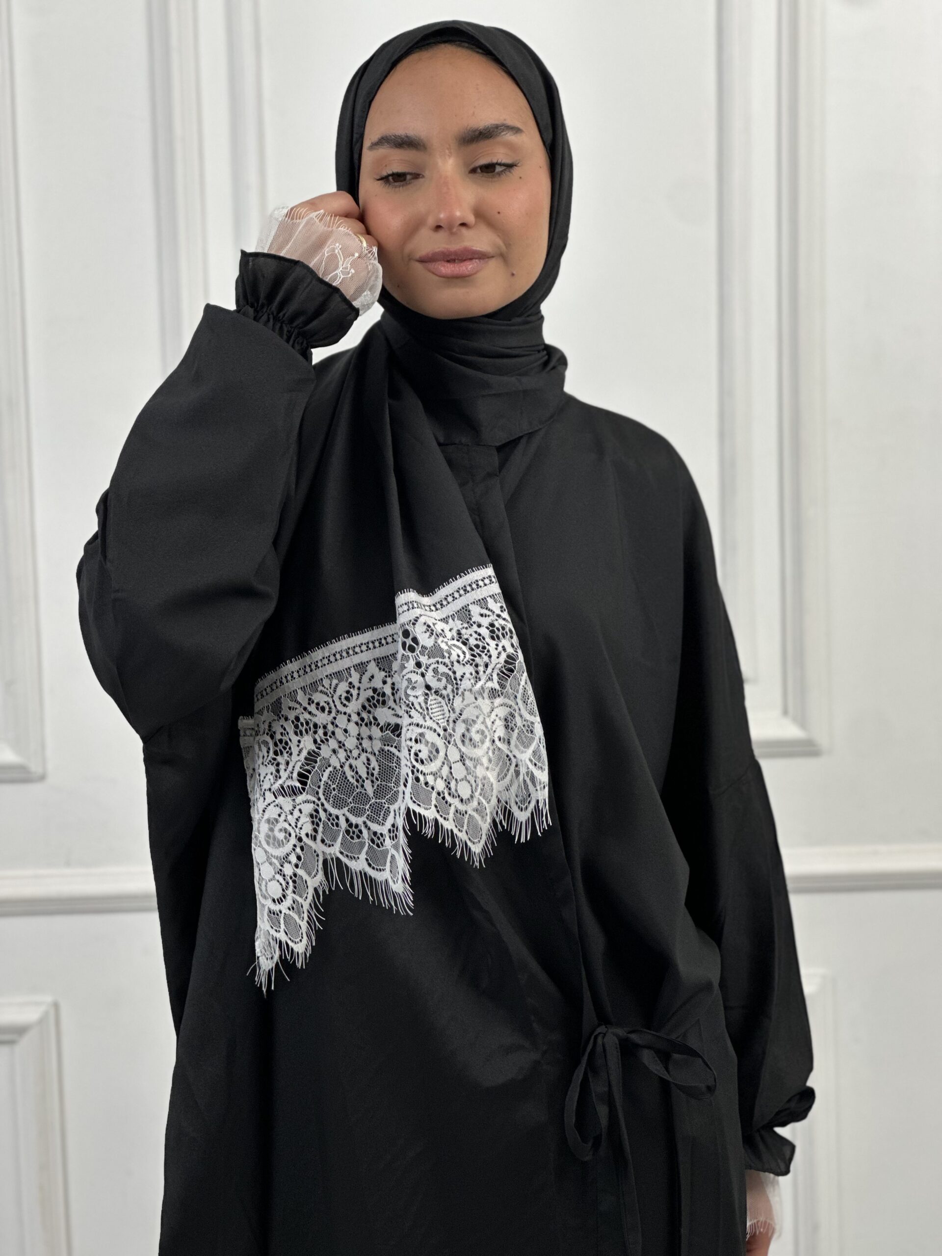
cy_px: 628
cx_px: 471
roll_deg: +1.4
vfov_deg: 25.3
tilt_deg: -5.8
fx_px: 2794
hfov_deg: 19.1
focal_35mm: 77
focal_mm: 9
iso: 80
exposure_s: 1/100
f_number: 2.8
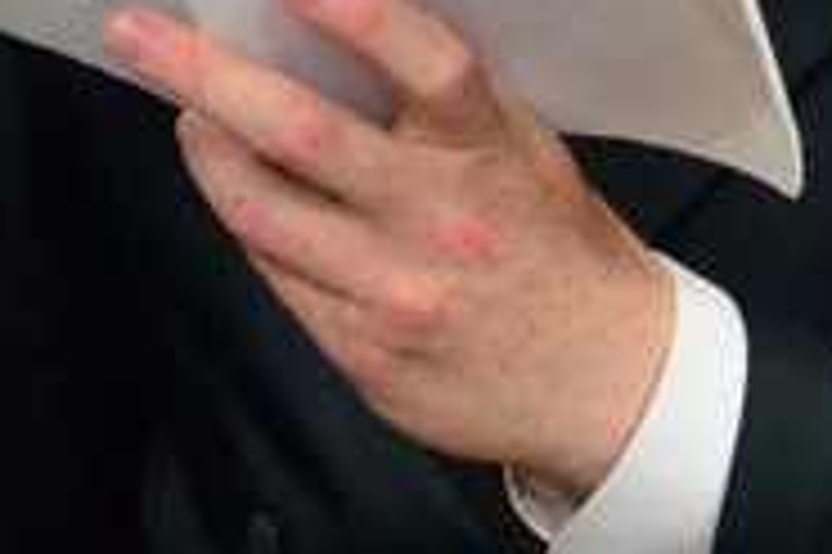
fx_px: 3902
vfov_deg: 7.9
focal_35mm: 169
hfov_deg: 12.1
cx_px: 31
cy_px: -399
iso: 2000
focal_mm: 26
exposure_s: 1/80
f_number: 3.5
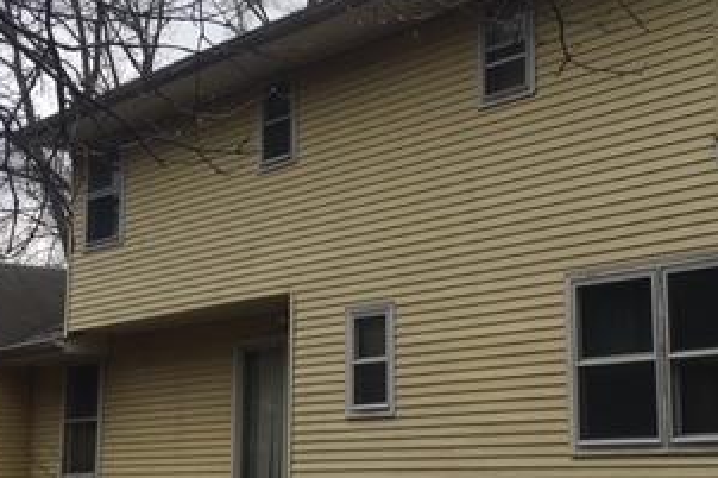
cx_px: 535
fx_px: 1276
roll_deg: +0.4
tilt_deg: +10.6
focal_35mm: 64
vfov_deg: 21.2
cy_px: 252
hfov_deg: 30.9
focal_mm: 4.15
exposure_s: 1/1451
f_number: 2.2
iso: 25
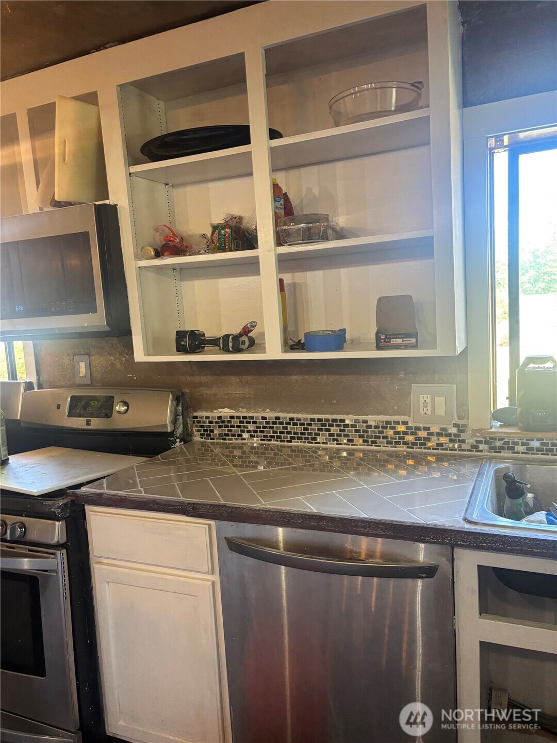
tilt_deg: -5.3
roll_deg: +3.3
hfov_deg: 53.1
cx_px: 278
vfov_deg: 67.3
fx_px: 558
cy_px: 372
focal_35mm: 26
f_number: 1.6
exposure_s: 1/60
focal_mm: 5.96
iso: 200
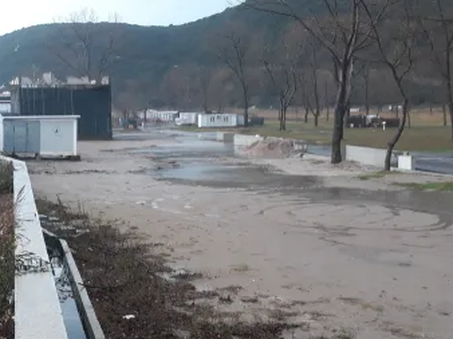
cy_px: 248
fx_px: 628
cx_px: 141
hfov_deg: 39.1
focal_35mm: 48
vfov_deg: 29.8
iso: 80
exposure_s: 1/100
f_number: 1.7
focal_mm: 3.71
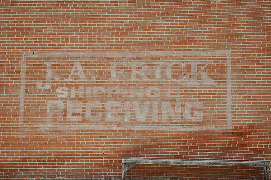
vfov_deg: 21.5
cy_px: 90
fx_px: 474
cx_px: 136
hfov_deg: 31.9
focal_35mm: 63
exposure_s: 1/160
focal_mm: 42
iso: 200
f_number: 6.3
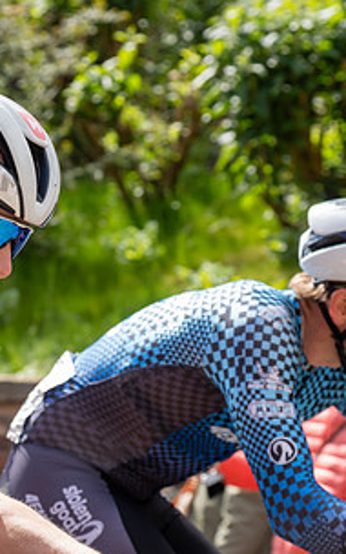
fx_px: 2052
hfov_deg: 9.5
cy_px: 289
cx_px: -73
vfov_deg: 15.4
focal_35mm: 136
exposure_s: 1/1000
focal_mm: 70
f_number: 5
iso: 400
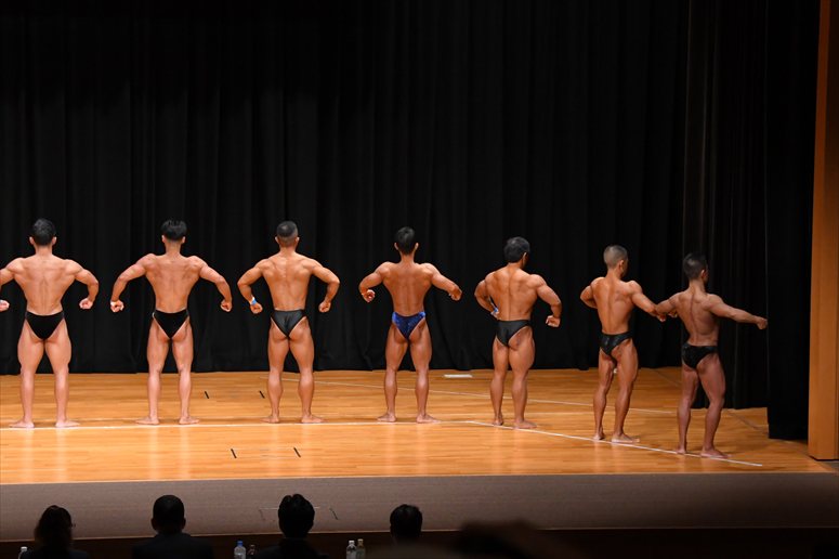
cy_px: 280
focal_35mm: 117
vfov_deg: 11.7
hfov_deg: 17.5
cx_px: 420
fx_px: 2725
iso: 4000
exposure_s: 1/400
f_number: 5.6
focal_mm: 78
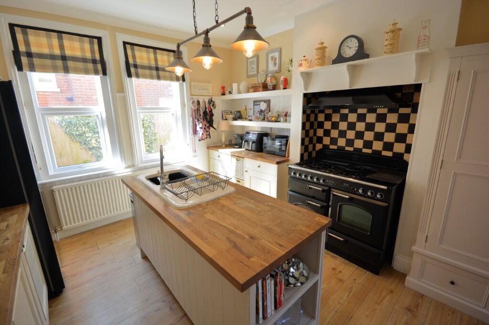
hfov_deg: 100.4
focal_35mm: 15
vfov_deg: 77.3
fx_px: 204
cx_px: 244
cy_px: 162
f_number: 8
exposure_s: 1/40
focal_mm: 10
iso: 400
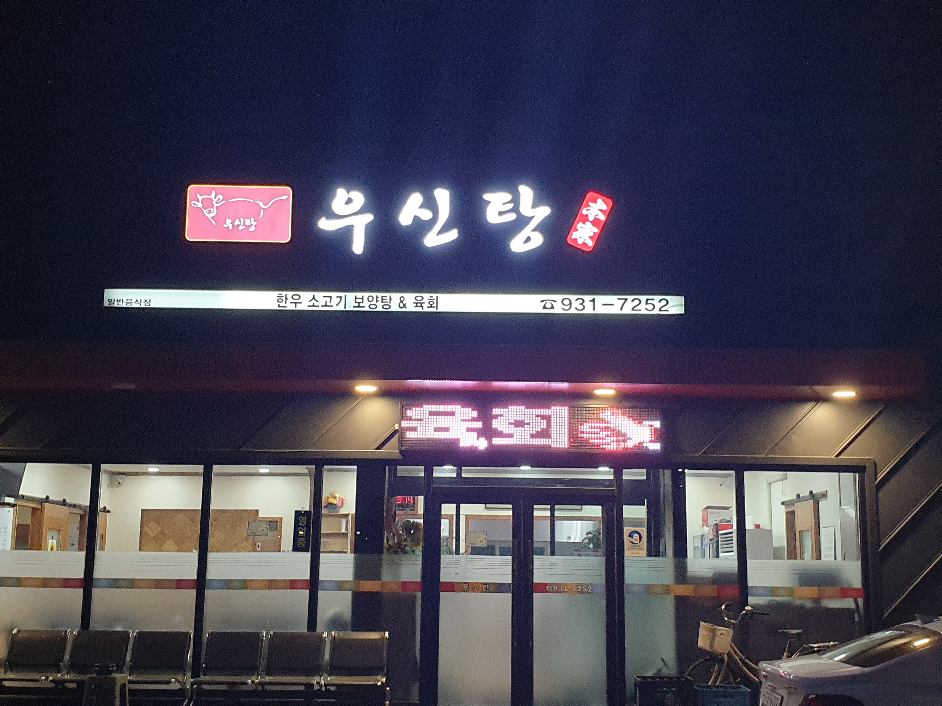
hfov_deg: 67.3
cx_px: 471
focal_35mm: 26
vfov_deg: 53.1
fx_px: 708
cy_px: 353
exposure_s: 1/60
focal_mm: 4.3
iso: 250
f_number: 2.4
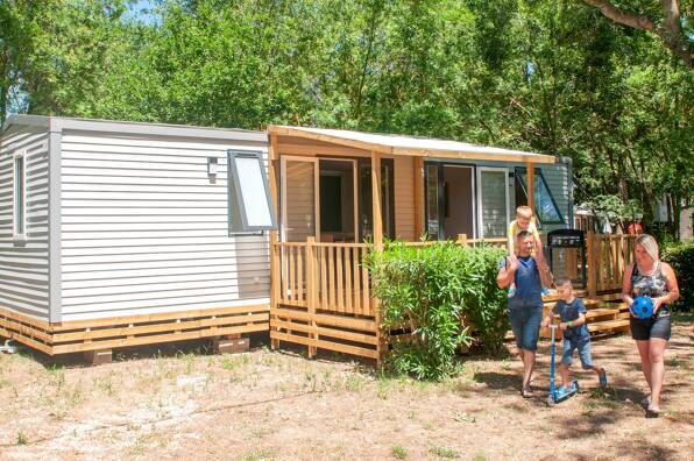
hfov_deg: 53.2
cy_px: 230
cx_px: 347
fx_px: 693
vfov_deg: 36.8
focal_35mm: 36
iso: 200
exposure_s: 1/160
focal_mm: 24
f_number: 9
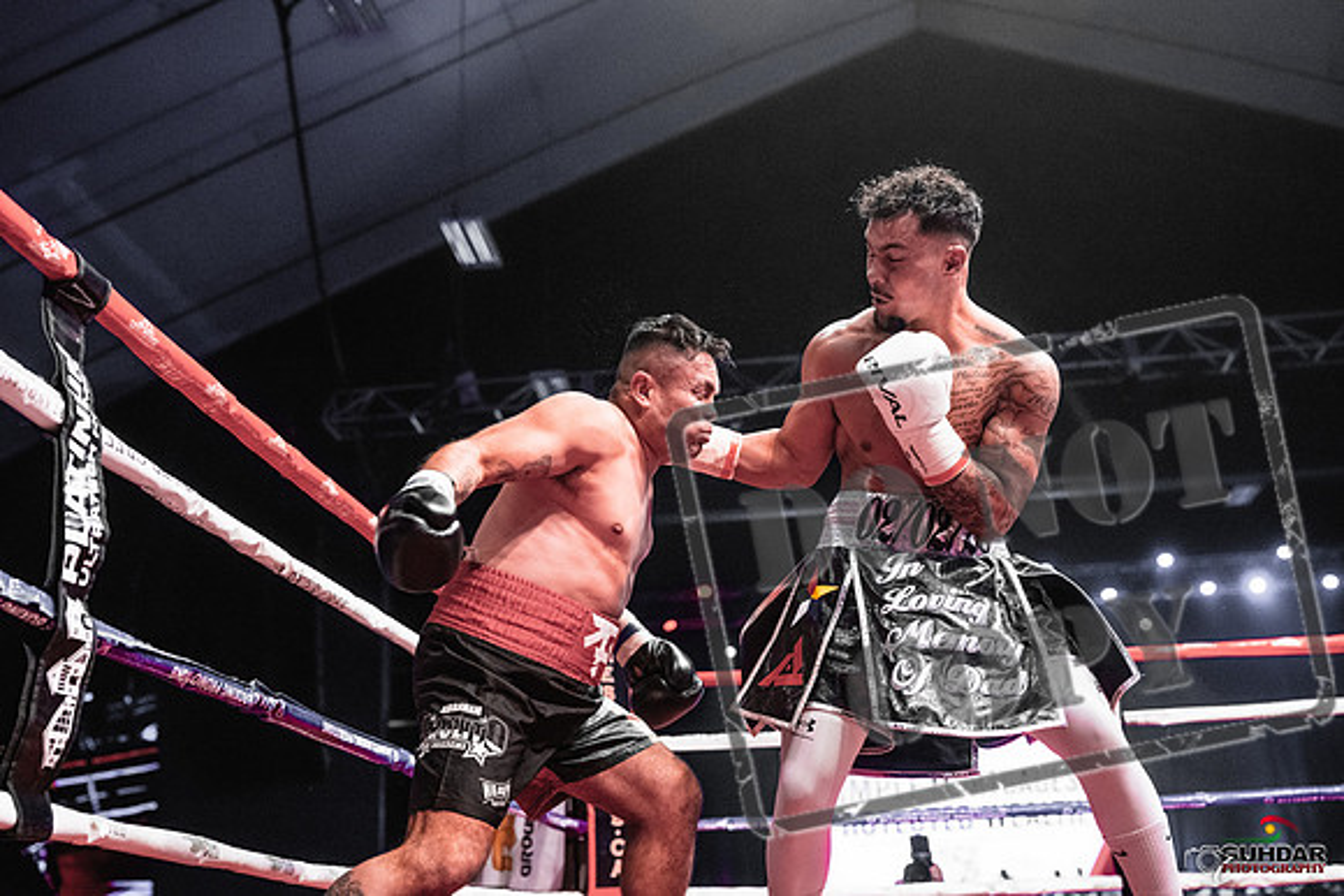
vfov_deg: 31.9
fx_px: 1568
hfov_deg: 46.4
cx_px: 672
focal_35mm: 42
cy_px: 448
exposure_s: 1/1000
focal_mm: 42
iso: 4000
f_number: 2.8
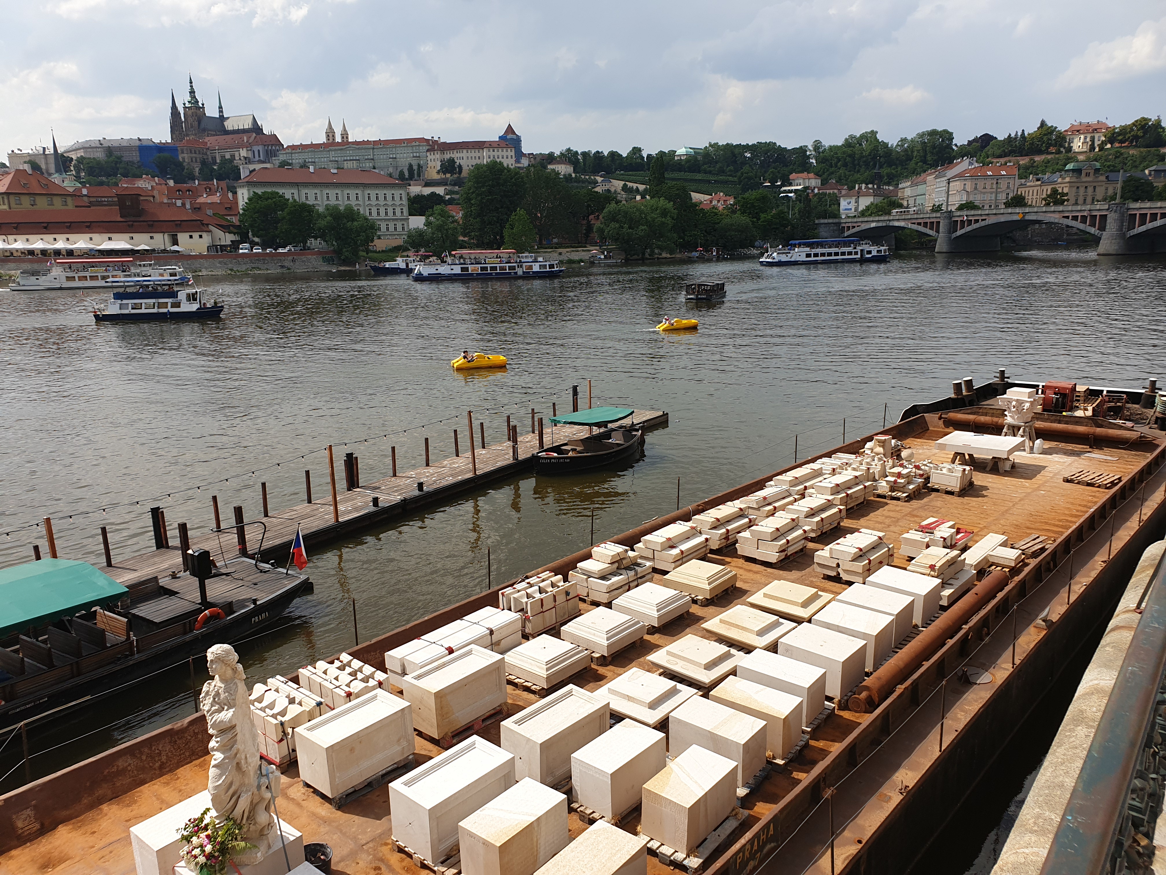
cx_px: 583
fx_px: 876
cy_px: 438
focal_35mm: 26
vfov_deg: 53.1
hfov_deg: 67.3
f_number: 2.4
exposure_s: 1/1624
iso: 50
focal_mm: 4.3
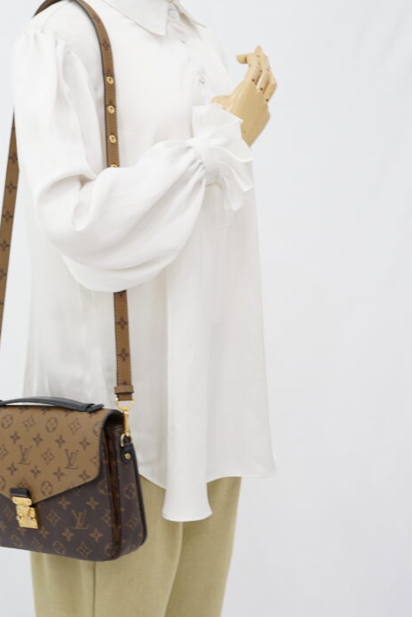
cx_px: 120
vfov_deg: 27.7
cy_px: 283
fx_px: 1252
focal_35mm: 73
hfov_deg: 18.6
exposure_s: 1/8
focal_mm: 50
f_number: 6.3
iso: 640
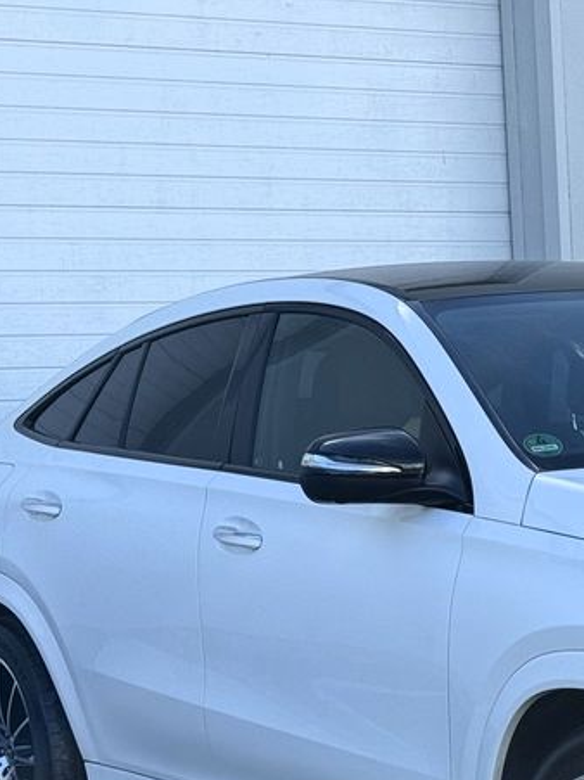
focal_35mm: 109
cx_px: 708
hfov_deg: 13.2
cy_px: 661
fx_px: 2453
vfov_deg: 17.8
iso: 64
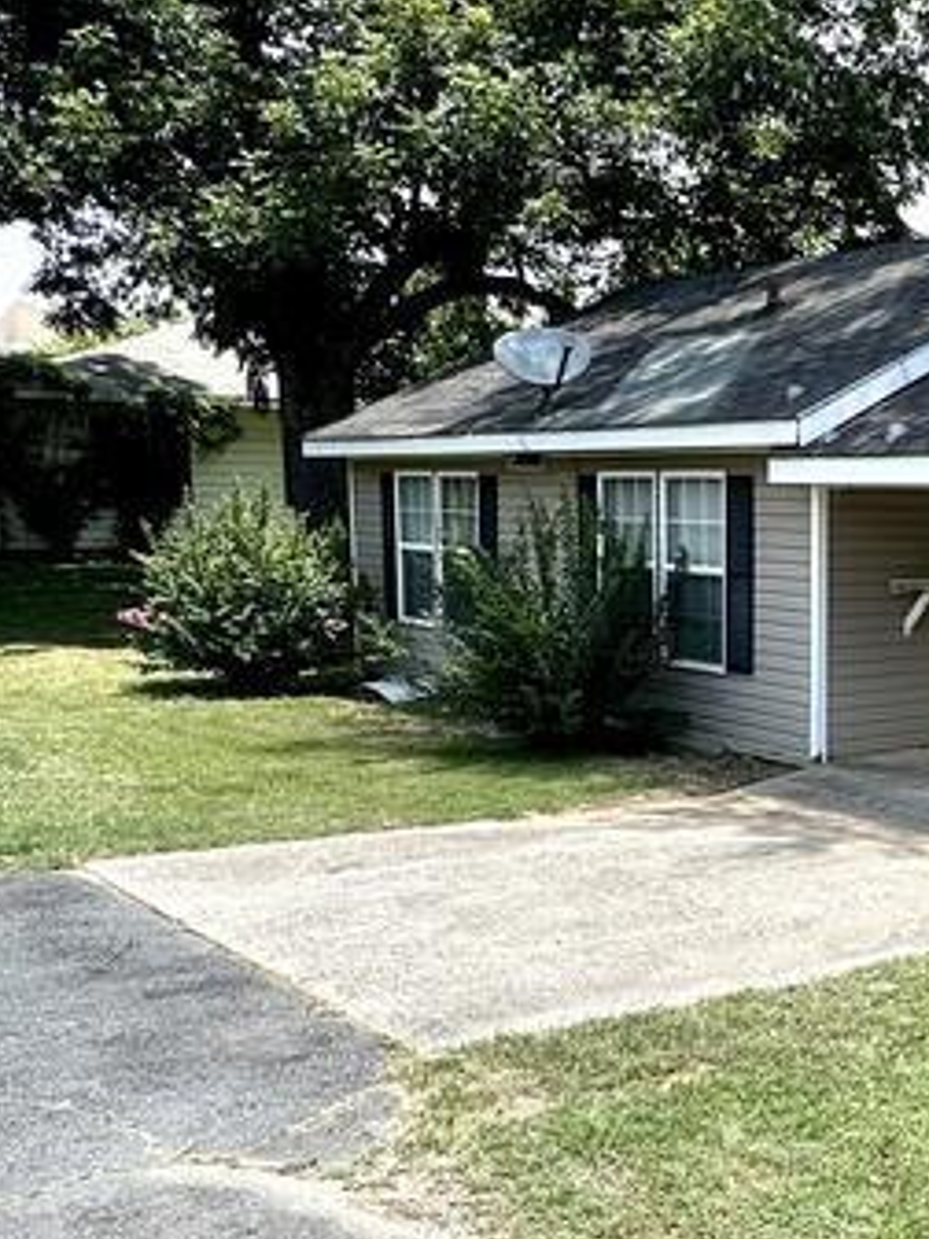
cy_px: 719
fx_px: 1610
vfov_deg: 41.9
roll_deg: -2.0
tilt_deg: -7.6
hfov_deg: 28.2
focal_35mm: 45
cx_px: 1110
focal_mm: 2.22
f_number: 2.2
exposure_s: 1/543
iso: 40
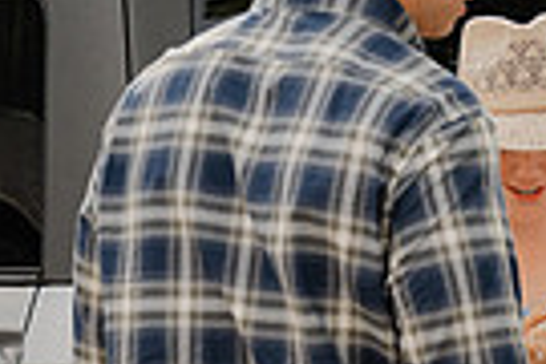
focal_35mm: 250
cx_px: 902
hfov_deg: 8.0
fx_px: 3791
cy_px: 386
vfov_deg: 5.5
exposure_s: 1/5000
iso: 800
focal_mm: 58
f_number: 3.5
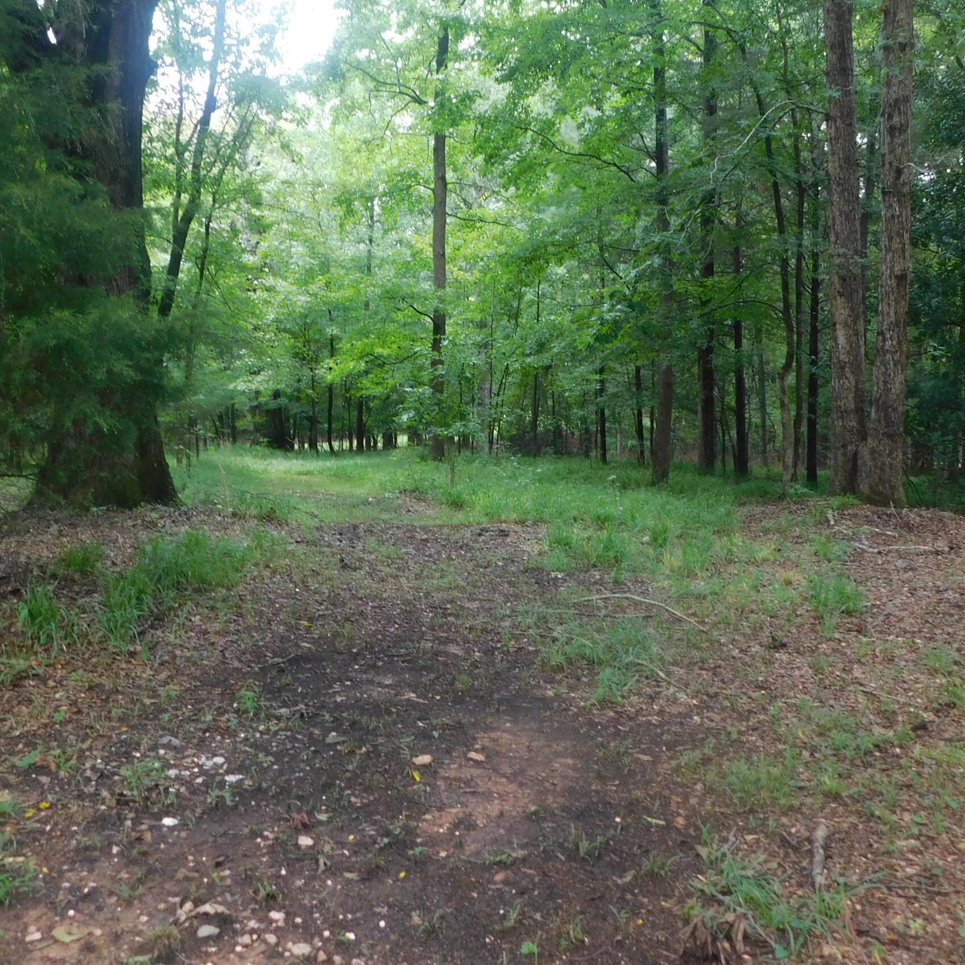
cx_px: 467
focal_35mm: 36
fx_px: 1135
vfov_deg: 45.8
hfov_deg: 46.0
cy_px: 386
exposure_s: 1/30
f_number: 3
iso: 125
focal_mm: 4
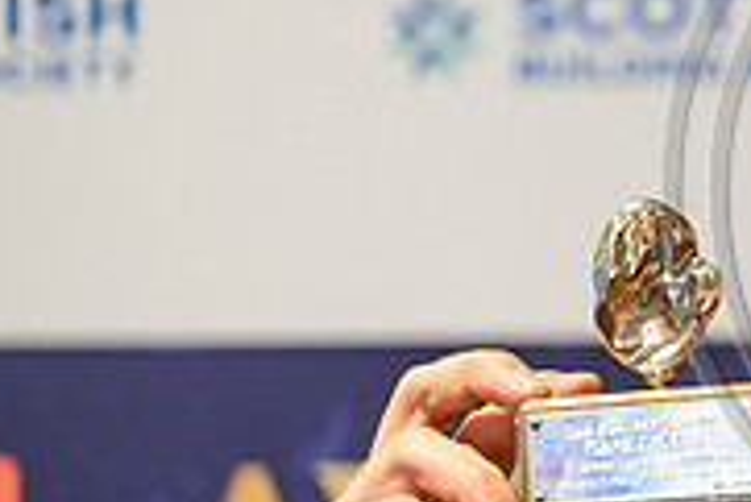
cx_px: 1087
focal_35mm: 481
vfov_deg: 2.9
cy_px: 189
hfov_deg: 4.3
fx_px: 10042
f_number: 3.2
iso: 2000
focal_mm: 150
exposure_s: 1/160
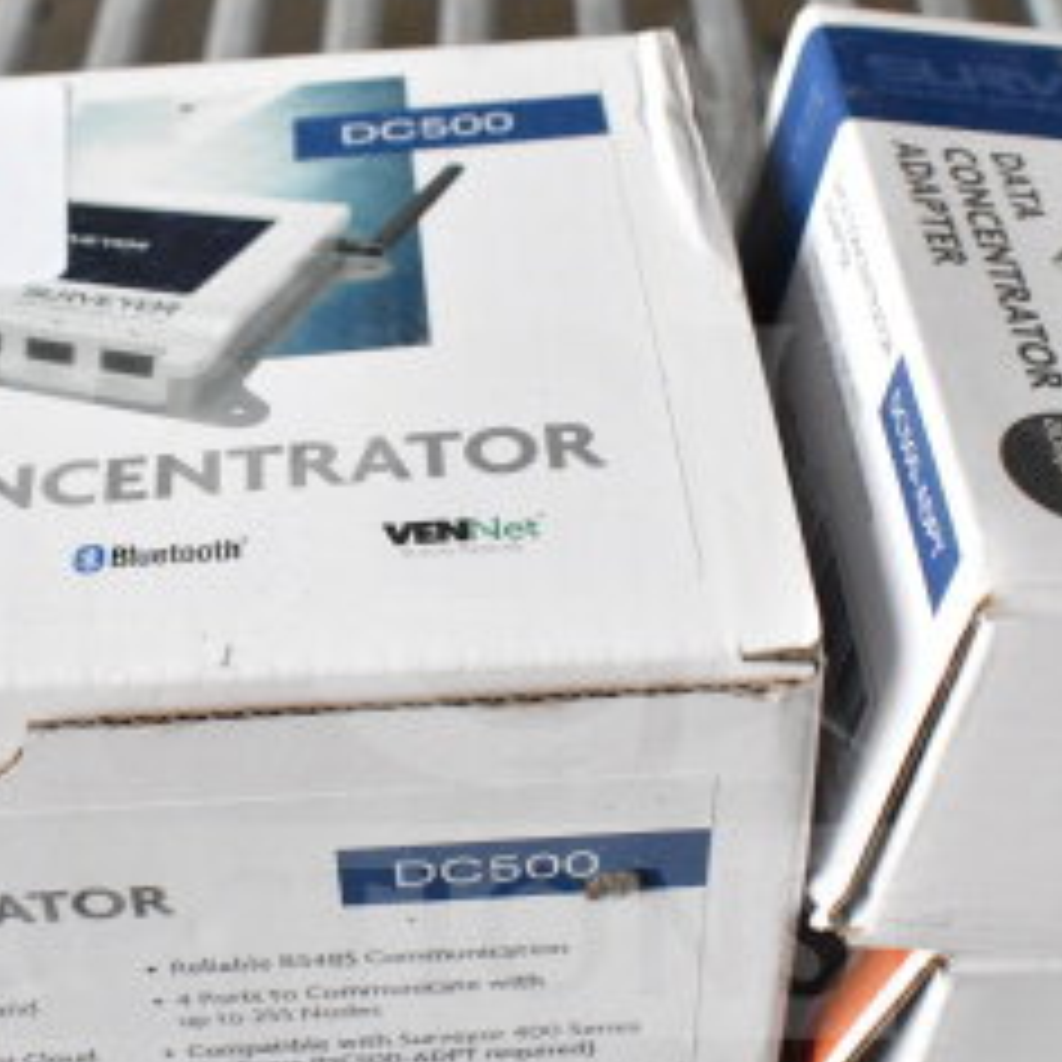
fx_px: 2291
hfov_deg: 26.0
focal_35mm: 66
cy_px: 682
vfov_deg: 26.0
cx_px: 387
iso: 6400
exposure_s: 1/2000
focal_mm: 20
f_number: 6.3
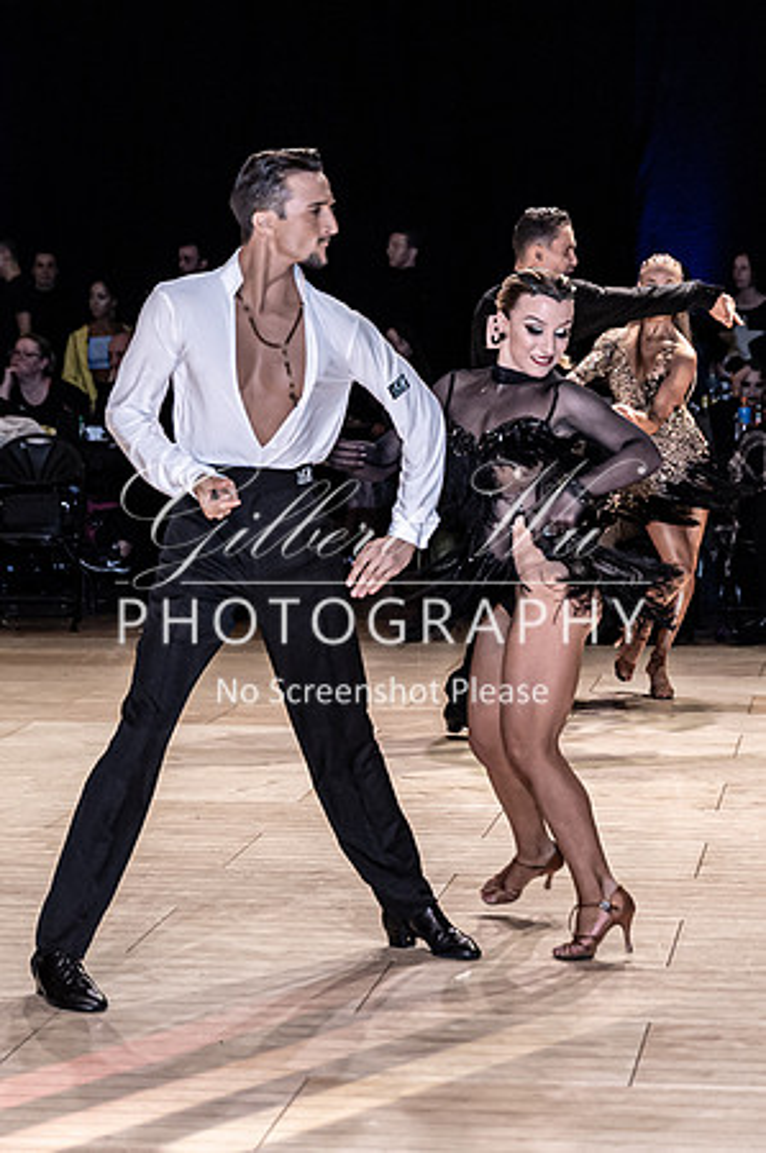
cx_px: 436
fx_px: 3522
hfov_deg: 12.4
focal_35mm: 110
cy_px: 575
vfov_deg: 18.6
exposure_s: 1/500
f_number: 4
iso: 3200
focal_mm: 72
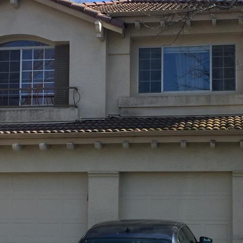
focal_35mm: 74
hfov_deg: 23.3
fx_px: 588
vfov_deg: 23.3
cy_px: 157
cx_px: 139
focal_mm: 4.15
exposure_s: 1/1014
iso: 32
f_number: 2.2
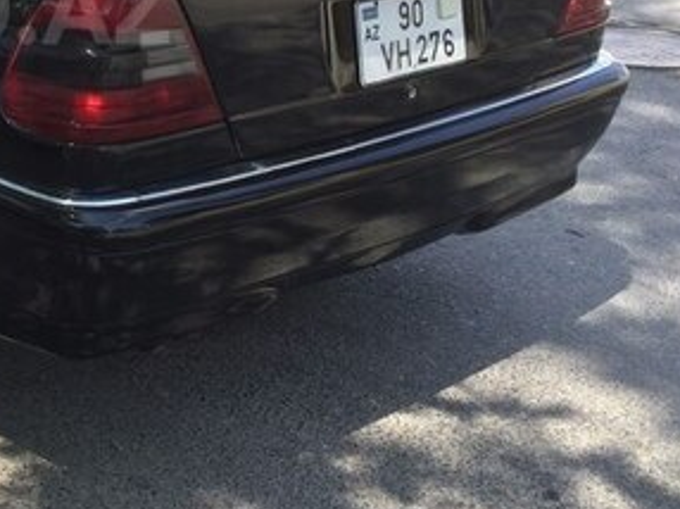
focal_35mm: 67
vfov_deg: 21.2
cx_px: -74
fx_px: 1315
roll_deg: +1.9
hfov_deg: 26.6
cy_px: 8
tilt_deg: -13.8
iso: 32
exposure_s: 1/651
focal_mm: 4.15
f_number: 2.2
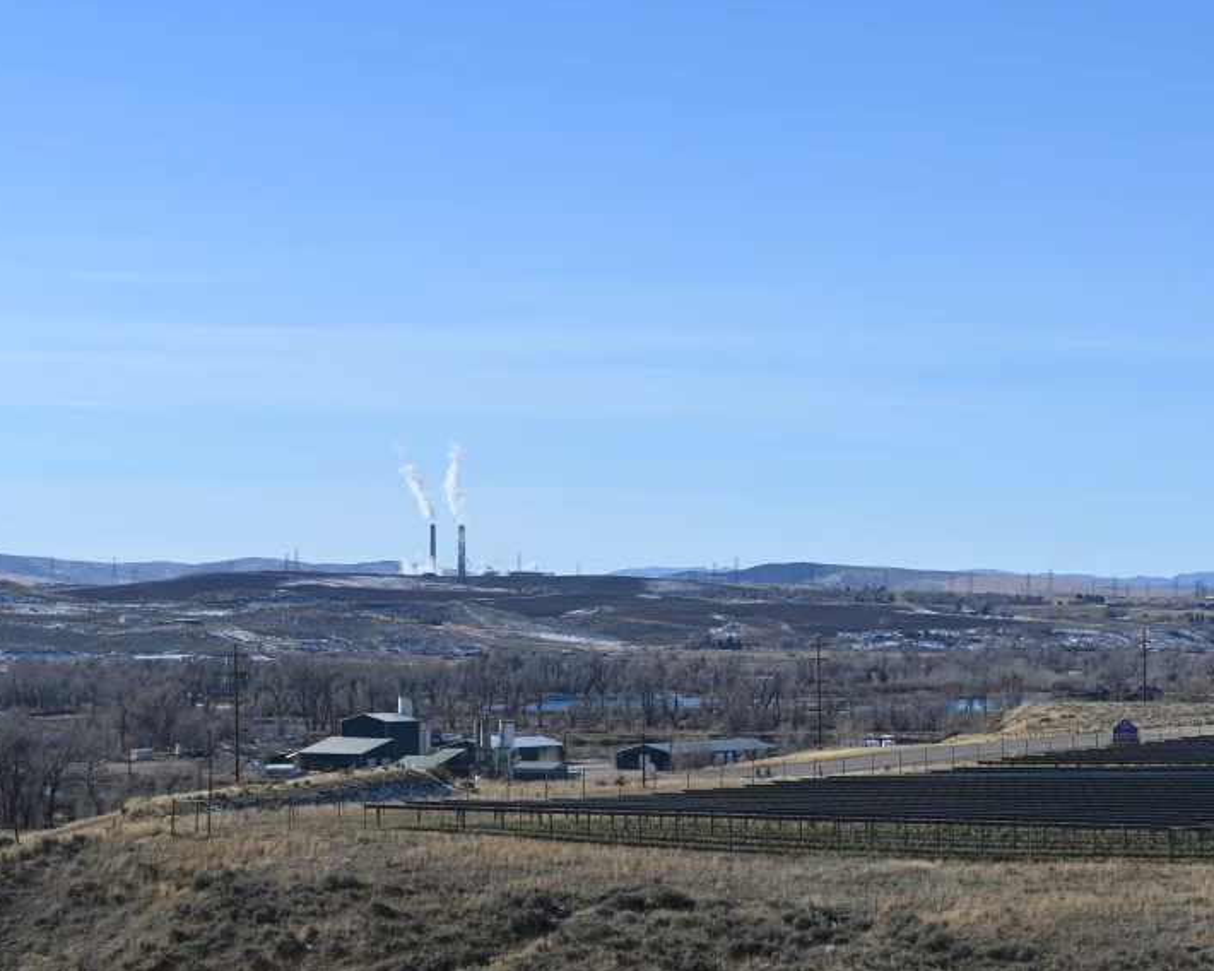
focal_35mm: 119
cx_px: 987
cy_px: 597
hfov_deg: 16.0
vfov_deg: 13.0
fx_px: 4276
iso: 100
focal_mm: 50
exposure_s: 1/500
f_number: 8
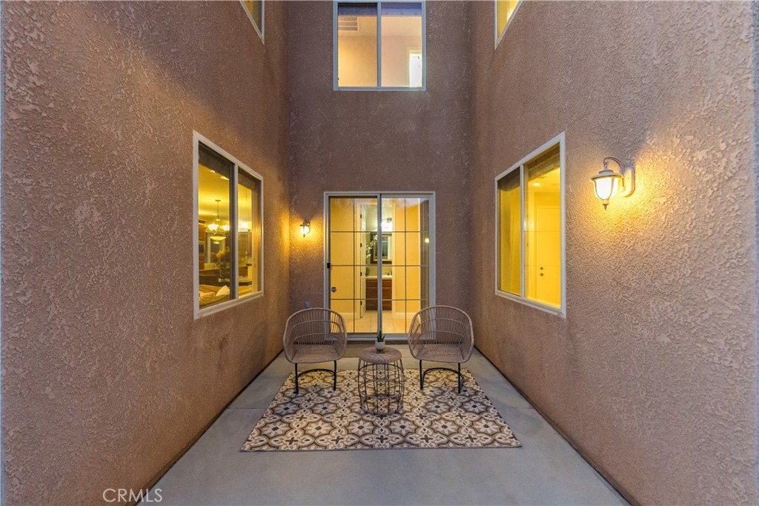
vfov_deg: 81.2
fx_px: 295
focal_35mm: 14
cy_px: 253
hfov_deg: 104.2
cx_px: 380
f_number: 2.8
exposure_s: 1/160
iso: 5000
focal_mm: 14
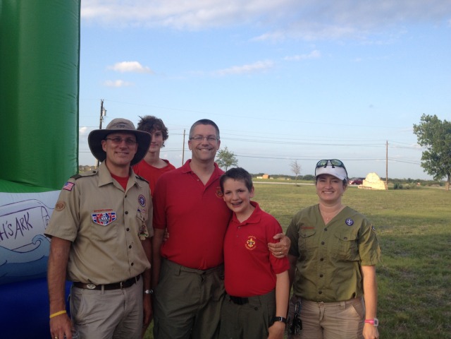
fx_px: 456
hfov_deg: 52.6
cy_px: 170
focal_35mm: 35
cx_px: 226
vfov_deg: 40.7
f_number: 2.4
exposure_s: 1/442
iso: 50
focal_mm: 4.28
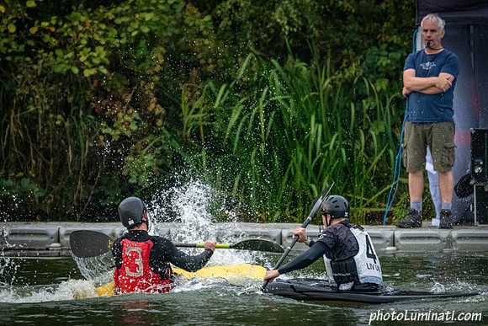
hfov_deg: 3.5
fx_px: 8013
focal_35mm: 591
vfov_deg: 2.3
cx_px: 194
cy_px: 241
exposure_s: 1/2000
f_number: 5.6
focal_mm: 400
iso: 5000
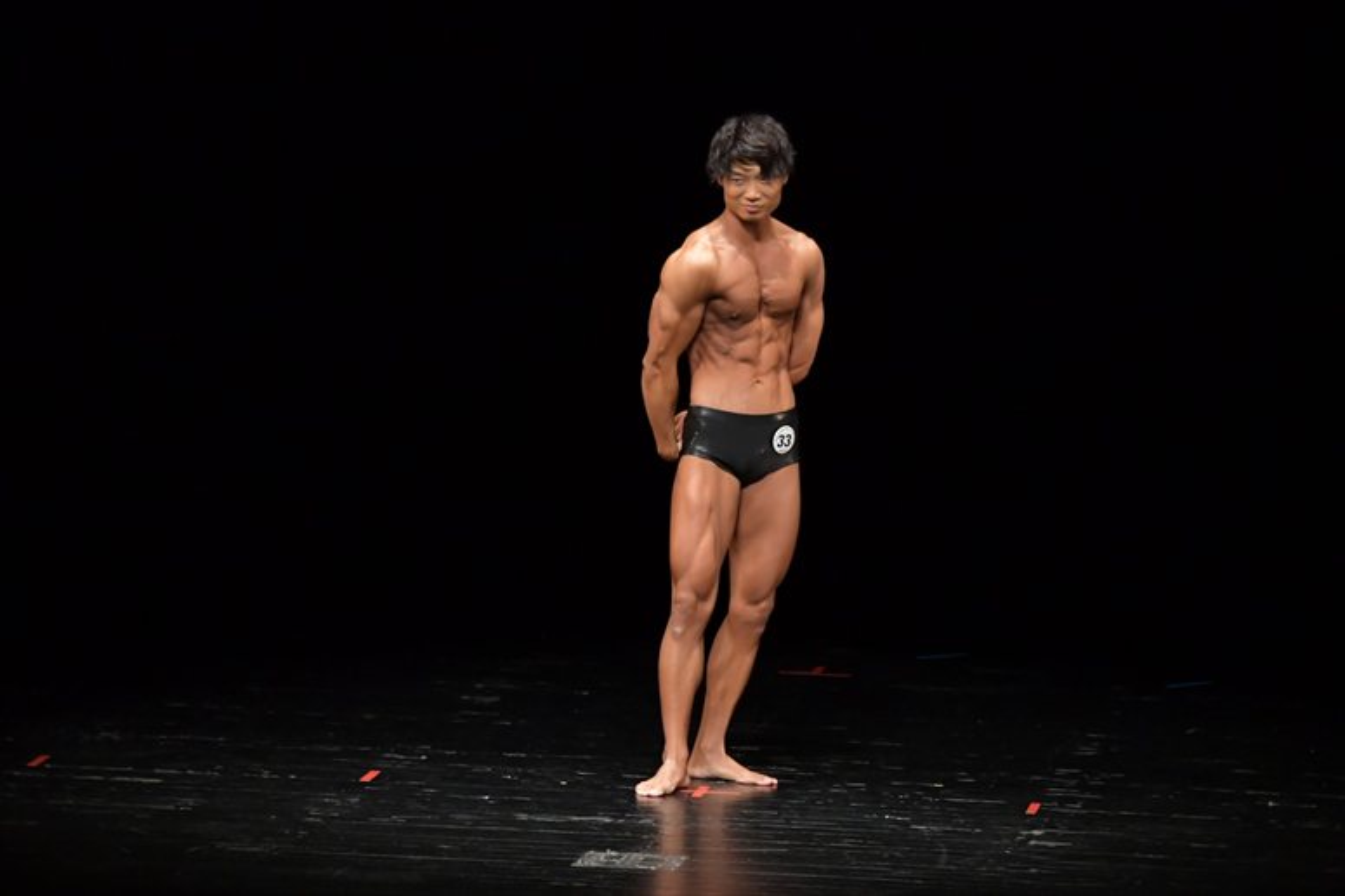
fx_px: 8402
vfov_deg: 6.1
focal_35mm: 225
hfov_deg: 9.2
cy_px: 448
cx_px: 672
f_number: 5.6
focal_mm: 150
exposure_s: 1/400
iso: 4000
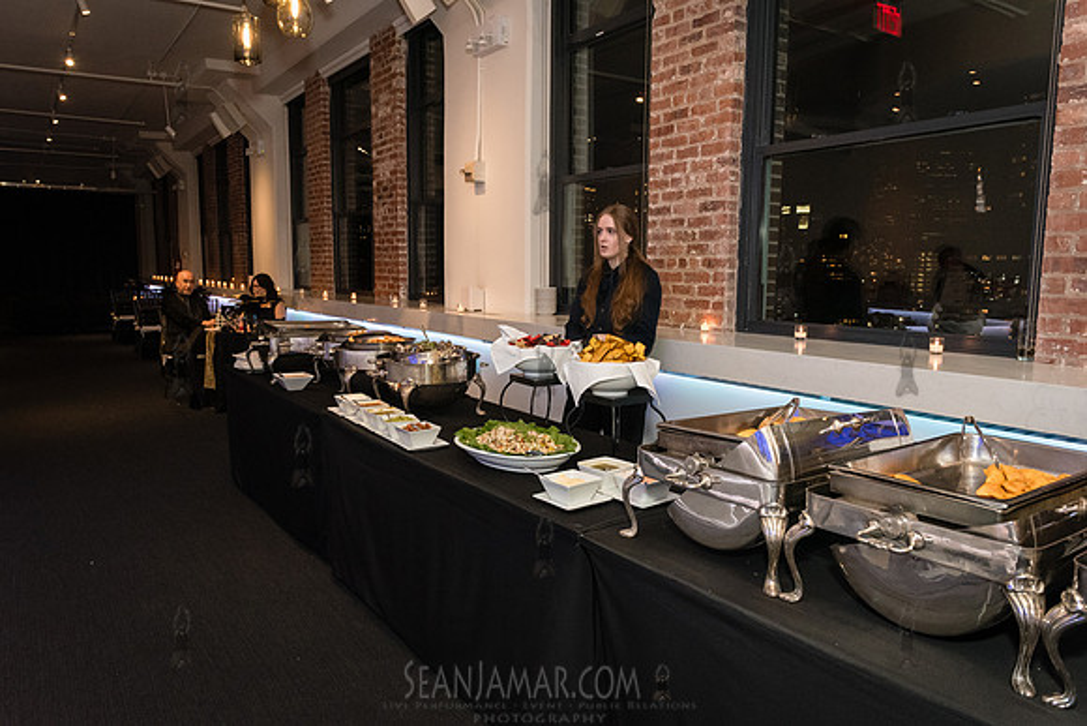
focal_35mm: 25
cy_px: 362
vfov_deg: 50.7
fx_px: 765
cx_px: 527
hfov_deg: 70.8
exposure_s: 1/160
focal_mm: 24
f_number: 4.5
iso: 5000
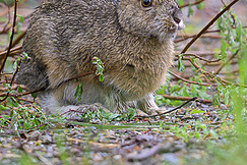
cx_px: 152
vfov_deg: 1.0
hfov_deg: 1.4
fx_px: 9831
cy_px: 17
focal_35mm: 1433
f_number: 4
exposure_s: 1/400
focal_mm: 400
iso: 1000
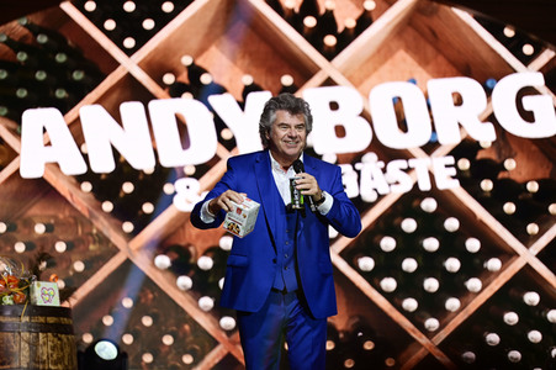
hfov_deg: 10.3
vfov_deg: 6.9
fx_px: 3087
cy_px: 185
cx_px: 278
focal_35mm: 200
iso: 450
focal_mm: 200
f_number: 2.8
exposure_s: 1/250
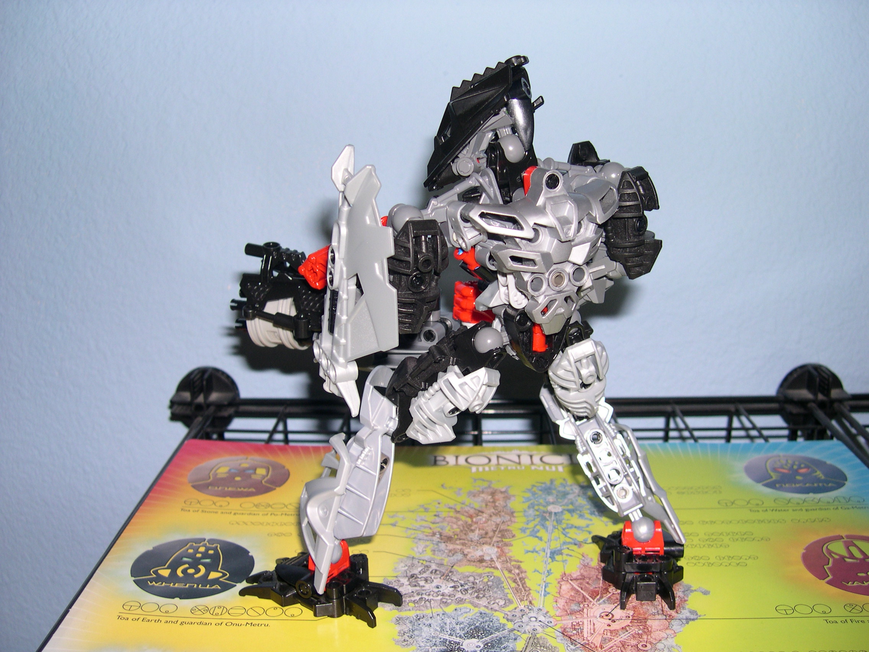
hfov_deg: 49.0
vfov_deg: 37.7
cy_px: 326
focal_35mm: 38
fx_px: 954
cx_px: 434
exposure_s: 1/60
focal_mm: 8
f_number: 2.8
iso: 100
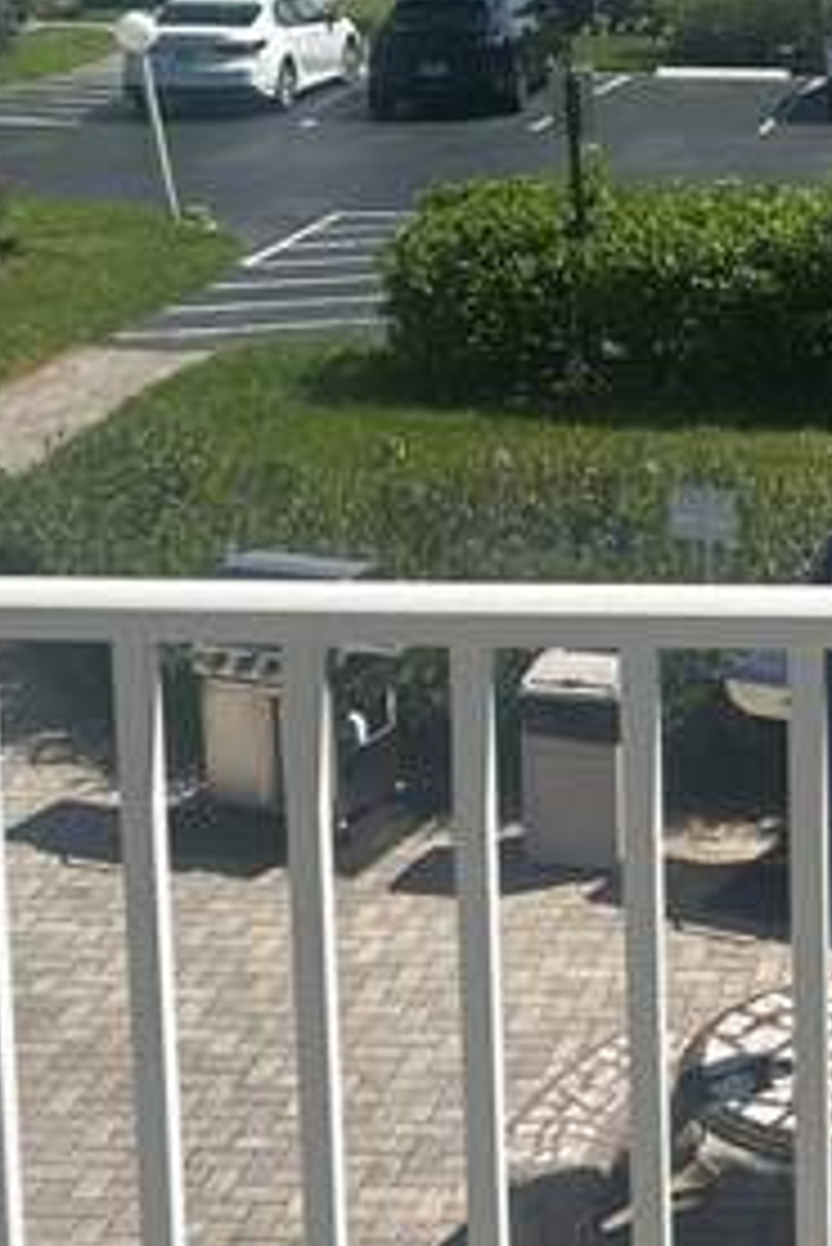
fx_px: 2700
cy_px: 54
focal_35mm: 78
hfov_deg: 16.6
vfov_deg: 25.0
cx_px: 1043
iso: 50
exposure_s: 1/6579
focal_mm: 5.7
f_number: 1.5
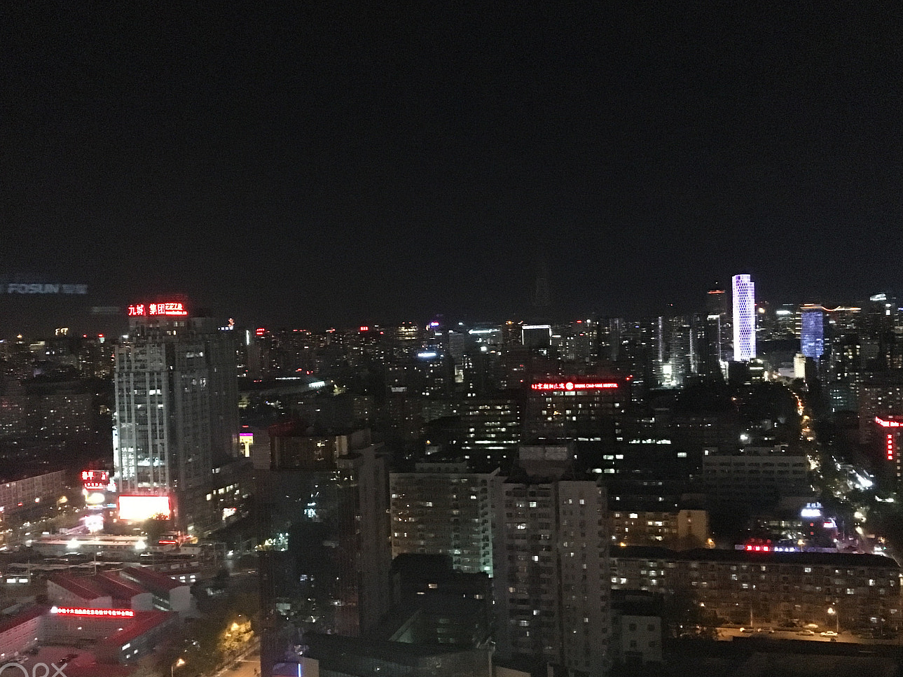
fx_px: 939
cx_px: 454
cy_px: 351
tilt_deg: -0.8
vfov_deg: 39.7
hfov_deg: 51.4
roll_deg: +1.6
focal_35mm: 36
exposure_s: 1/17
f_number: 2.2
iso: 2000
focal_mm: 4.15
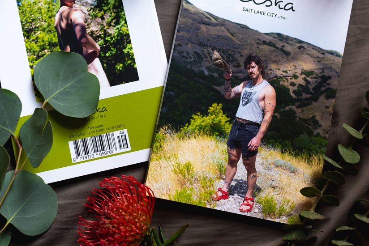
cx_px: 171
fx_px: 595
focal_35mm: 58
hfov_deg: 34.5
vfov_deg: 23.2
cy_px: 62
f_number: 2.8
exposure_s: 1/250
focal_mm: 35
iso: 800
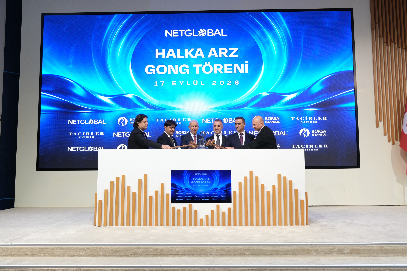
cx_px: 204
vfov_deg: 42.3
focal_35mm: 31
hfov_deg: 60.3
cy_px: 136
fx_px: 350
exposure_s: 1/125
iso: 1250
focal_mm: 20.5
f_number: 4.5
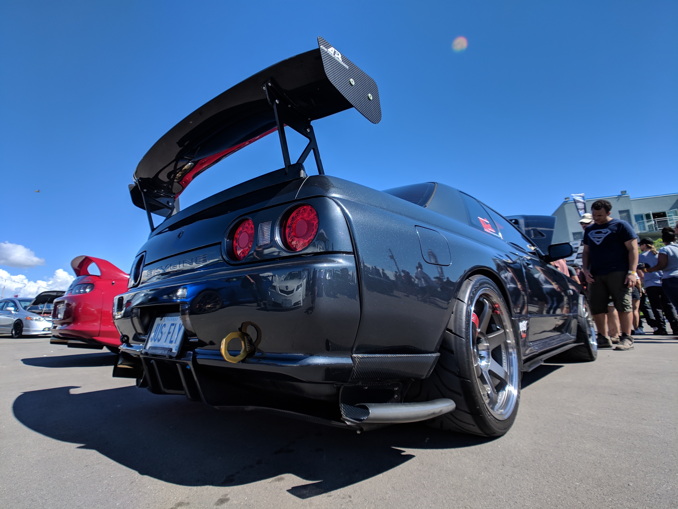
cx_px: 339
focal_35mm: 27
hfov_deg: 65.3
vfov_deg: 51.4
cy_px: 254
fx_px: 529
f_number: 1.8
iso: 57
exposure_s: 1/3344
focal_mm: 4.44
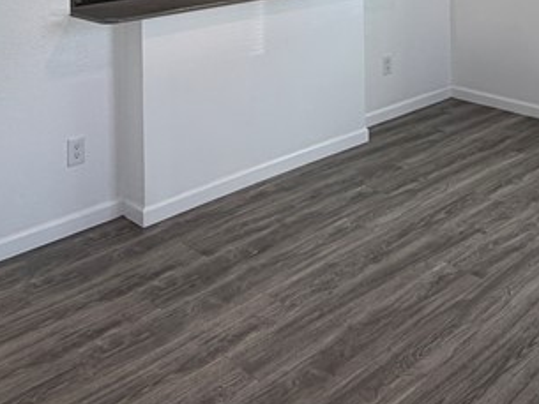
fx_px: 732
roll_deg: +0.4
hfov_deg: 39.9
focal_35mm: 47
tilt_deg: -1.1
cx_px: 359
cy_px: -120
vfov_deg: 26.3
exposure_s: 1/120
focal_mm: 2.22
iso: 125
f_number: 2.2
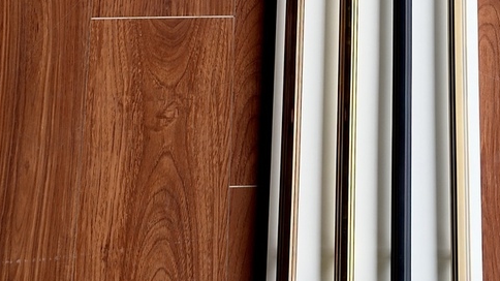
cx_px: 372
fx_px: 1432
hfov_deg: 19.7
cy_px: -97
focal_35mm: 108
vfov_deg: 10.9
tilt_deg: -69.8
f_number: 1.78
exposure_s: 1/261
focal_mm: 6.76
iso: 64
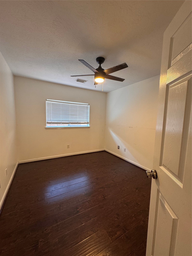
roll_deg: -0.5
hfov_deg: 85.7
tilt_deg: -2.9
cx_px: 96
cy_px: 128
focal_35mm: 14
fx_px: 104
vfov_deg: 102.1
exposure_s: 1/60
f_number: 2.2
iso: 200
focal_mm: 2.22
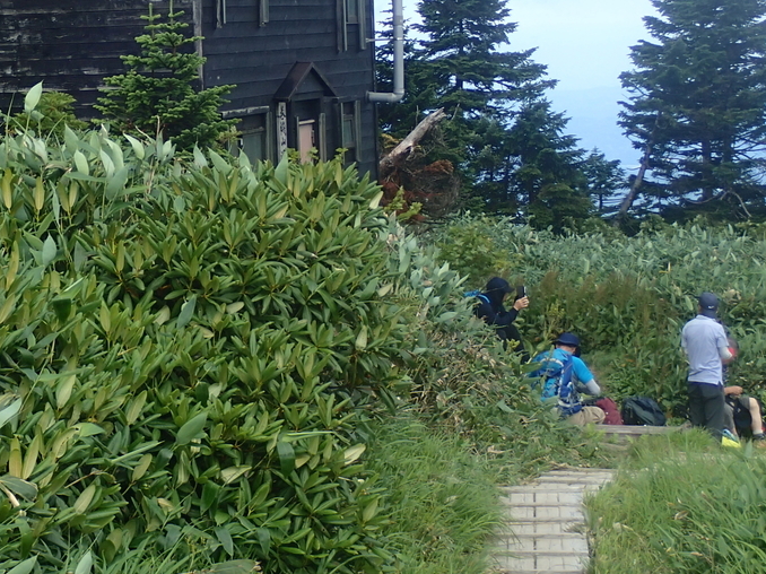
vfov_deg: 13.6
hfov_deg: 18.0
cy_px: 123
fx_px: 2389
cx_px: 108
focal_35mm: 108
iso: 100
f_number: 5
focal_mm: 11.01
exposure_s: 1/250
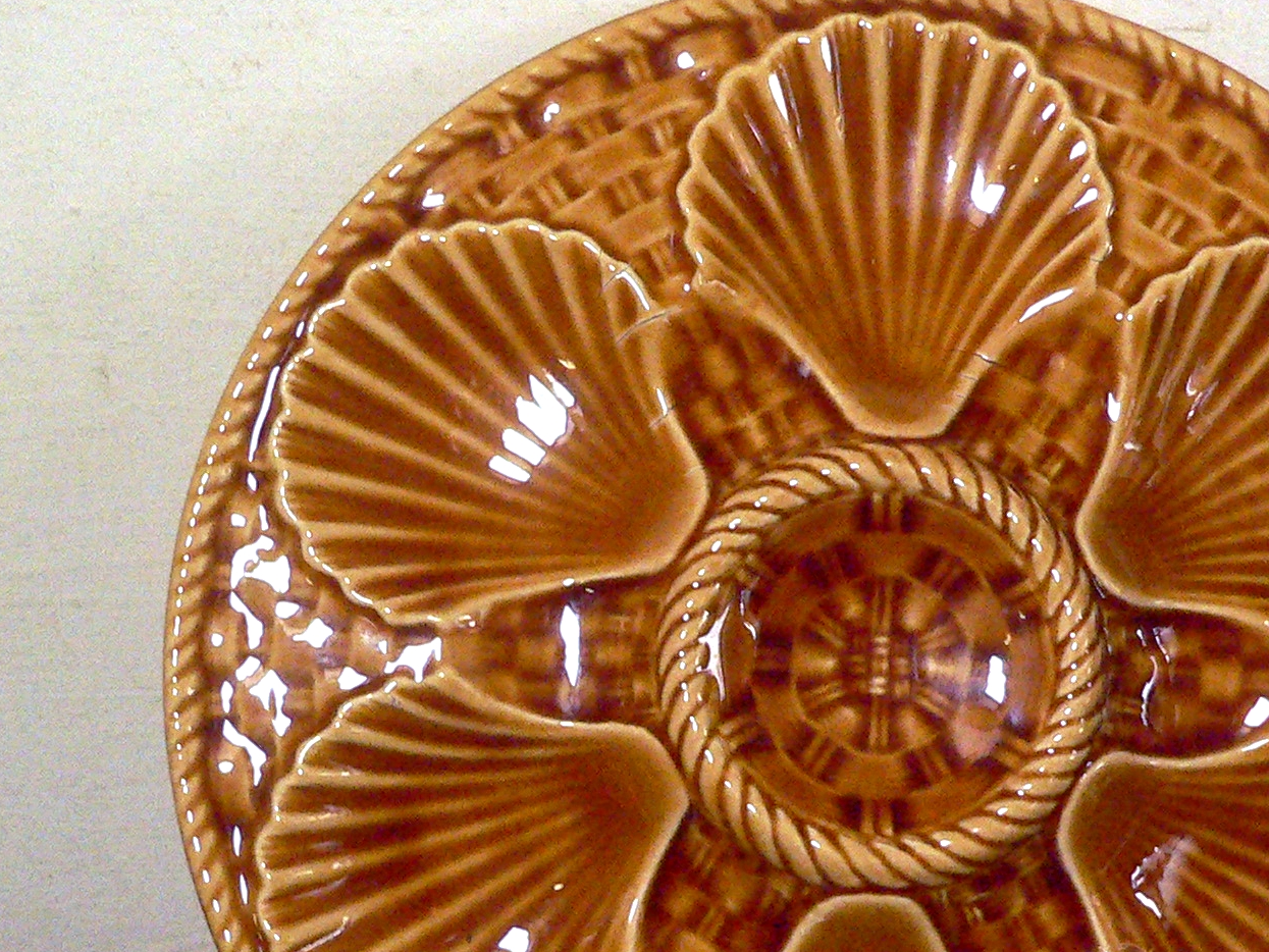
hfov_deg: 26.2
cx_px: 796
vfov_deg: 19.8
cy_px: 670
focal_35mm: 74
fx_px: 2713
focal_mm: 6
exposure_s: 1/20
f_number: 2.8
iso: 400
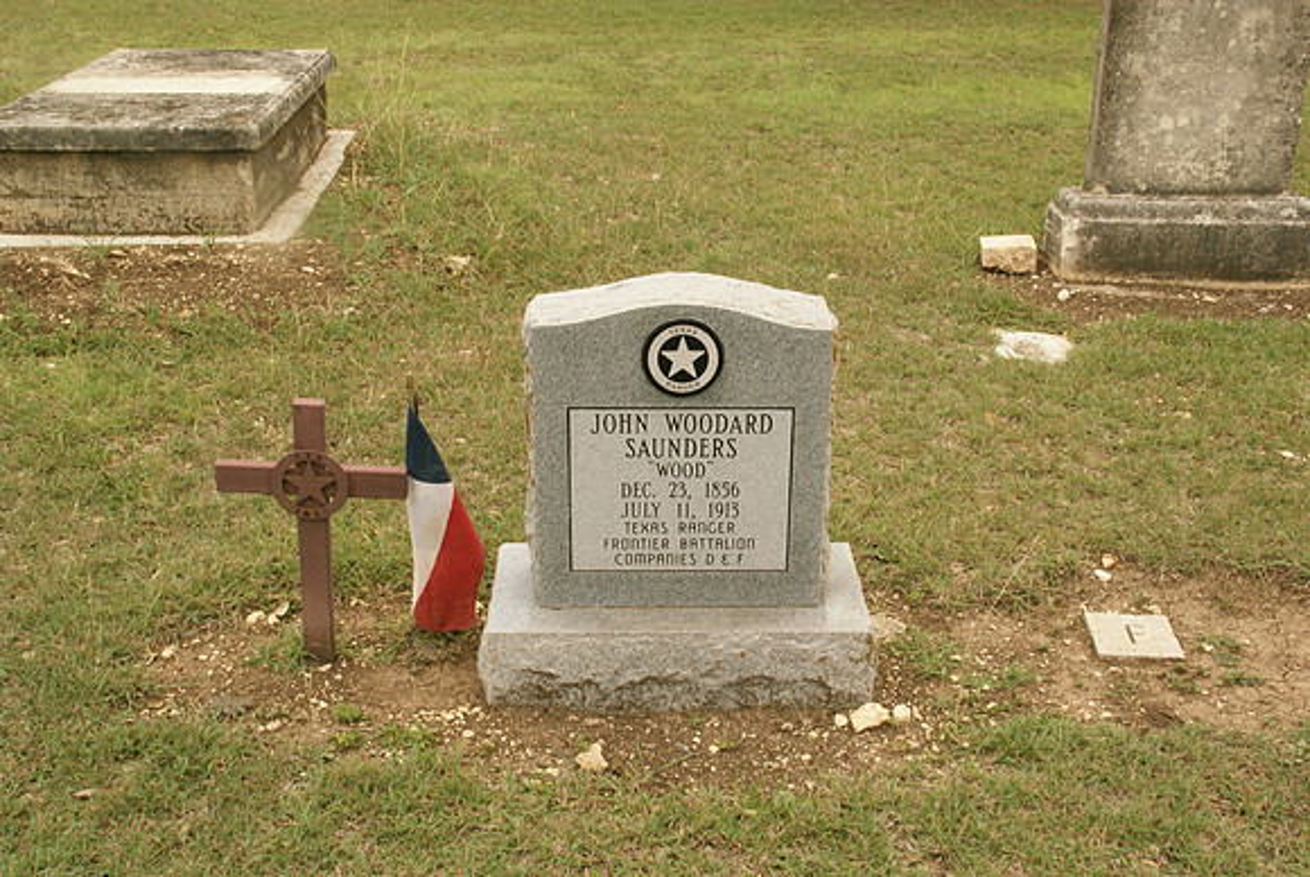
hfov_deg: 46.4
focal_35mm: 42
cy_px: 438
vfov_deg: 32.0
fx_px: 1530
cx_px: 655
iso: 800
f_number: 20
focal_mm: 28
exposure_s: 1/125
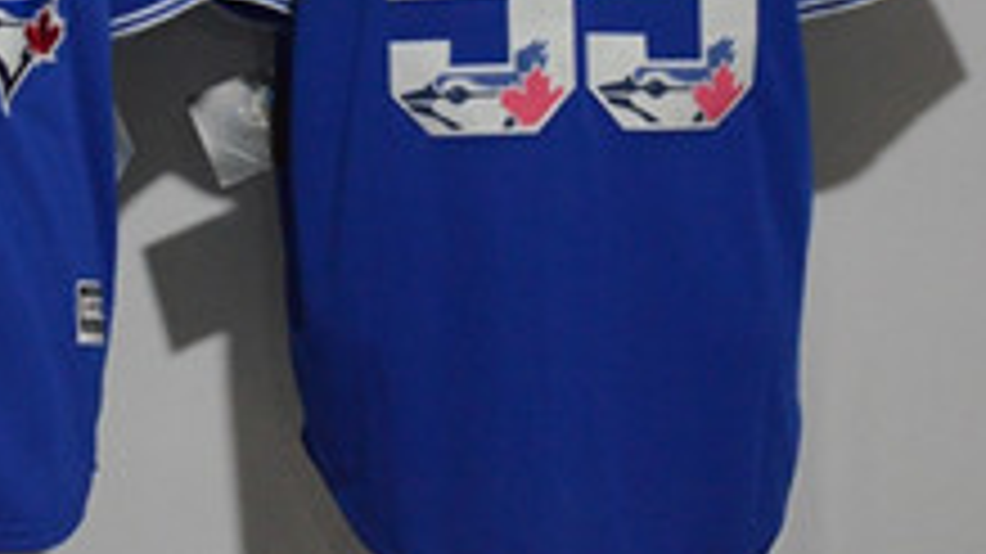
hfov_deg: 12.4
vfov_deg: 7.0
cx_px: 140
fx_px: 4495
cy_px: -2
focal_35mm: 172
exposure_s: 1/60
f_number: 4.5
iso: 4000
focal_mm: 48
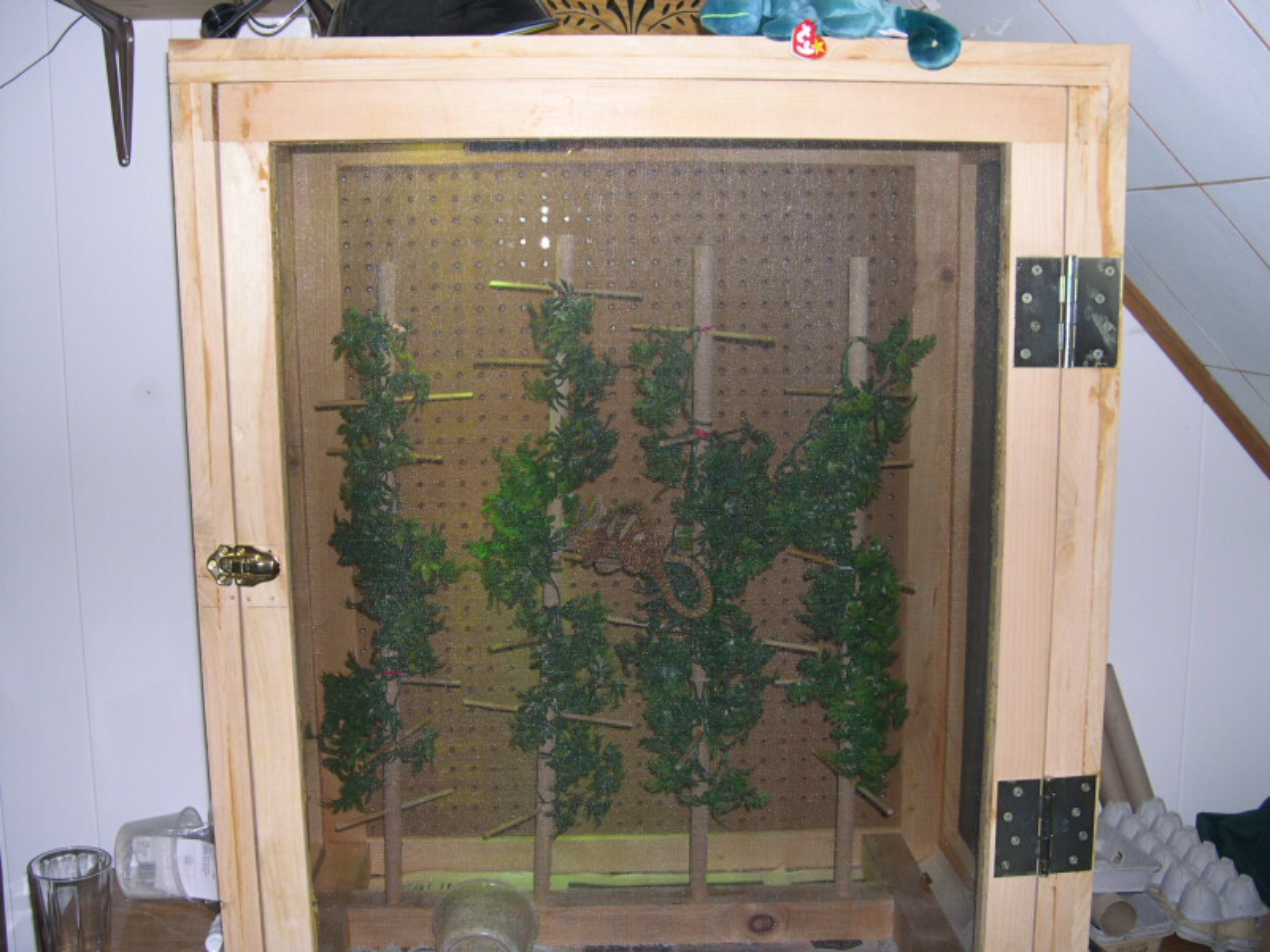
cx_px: 635
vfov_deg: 37.7
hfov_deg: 49.0
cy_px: 476
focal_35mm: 38
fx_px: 1394
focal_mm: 8
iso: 100
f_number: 2.8
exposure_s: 1/60
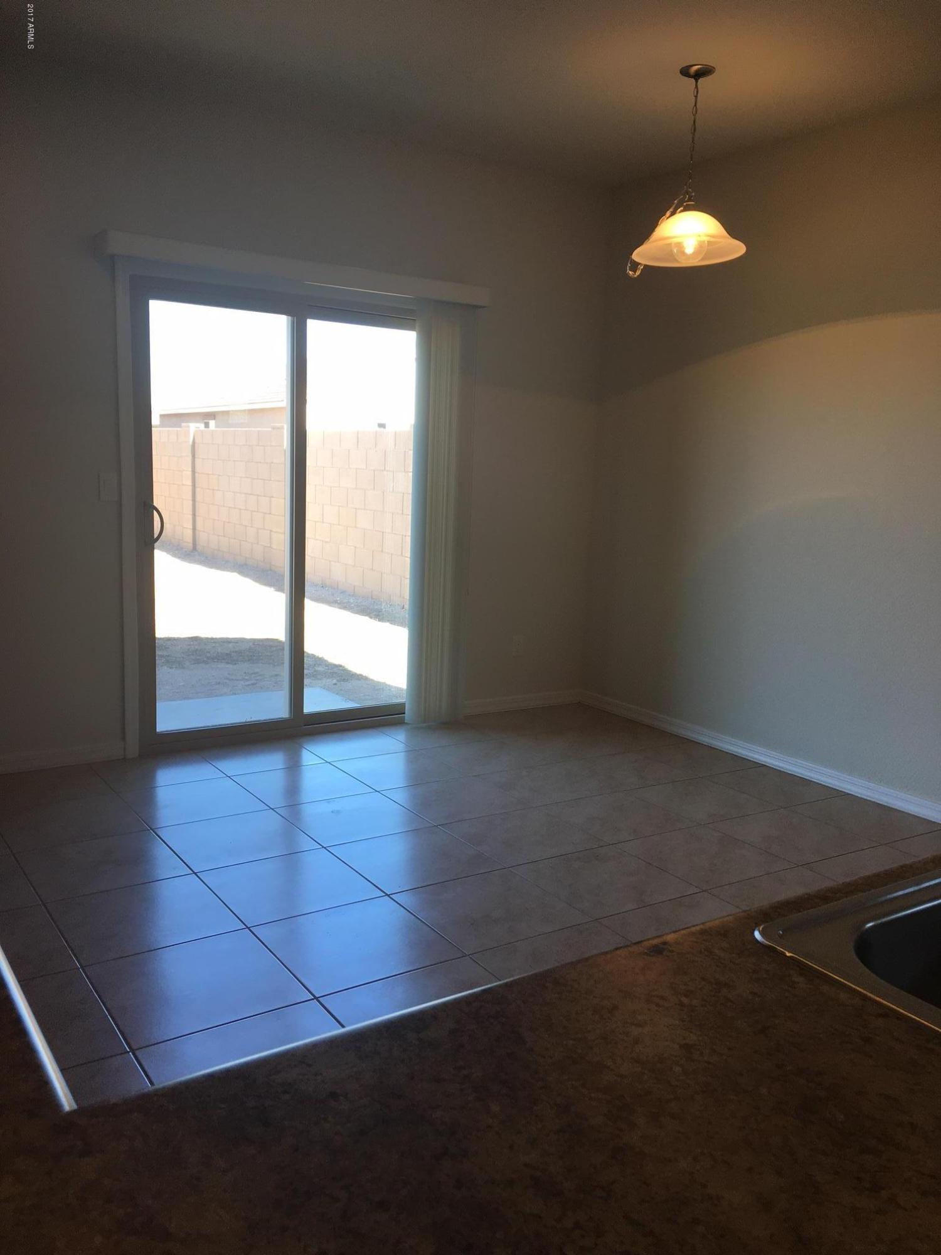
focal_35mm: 29
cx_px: 470
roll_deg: -1.6
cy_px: 628
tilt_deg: -8.8
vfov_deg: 61.7
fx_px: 1051
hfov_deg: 48.2
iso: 32
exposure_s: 1/60
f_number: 2.2
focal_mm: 4.15
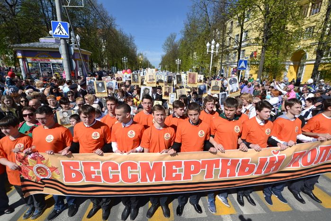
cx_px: 166
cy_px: 110
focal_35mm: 15
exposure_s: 1/250
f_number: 8
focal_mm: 10
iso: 100
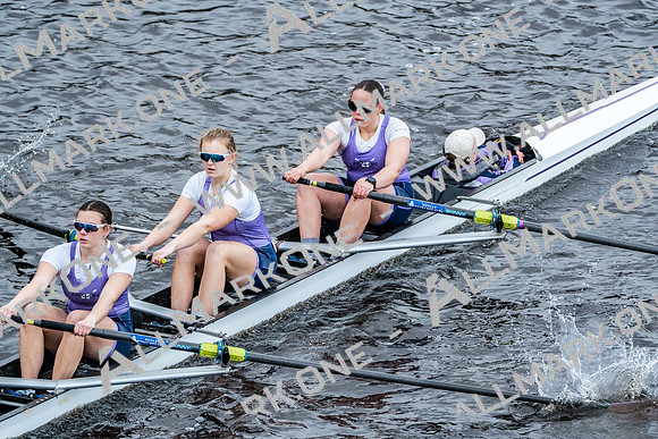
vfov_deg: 3.0
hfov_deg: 4.6
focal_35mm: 452
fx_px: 8263
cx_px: 329
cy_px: 220
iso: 2000
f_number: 6.3
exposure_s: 1/1250
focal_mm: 452
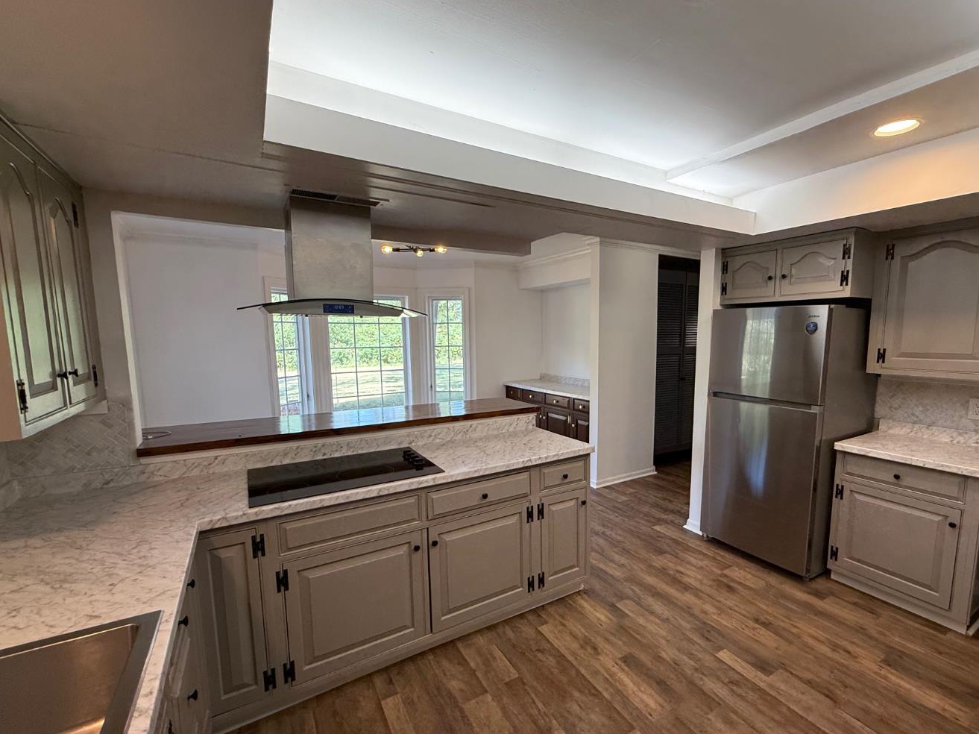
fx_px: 452
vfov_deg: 78.0
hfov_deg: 94.3
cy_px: 388
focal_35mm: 16
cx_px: 535
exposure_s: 1/120
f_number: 2.2
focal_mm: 2.22
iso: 125
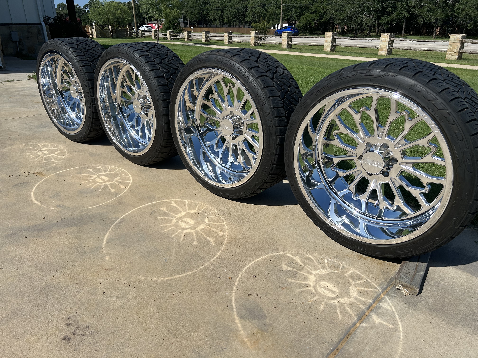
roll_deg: +1.5
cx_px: 239
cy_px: 179
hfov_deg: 67.3
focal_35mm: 26
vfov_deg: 53.1
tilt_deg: -21.9
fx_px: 359
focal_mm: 5.7
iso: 50
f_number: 1.5
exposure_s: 1/6211
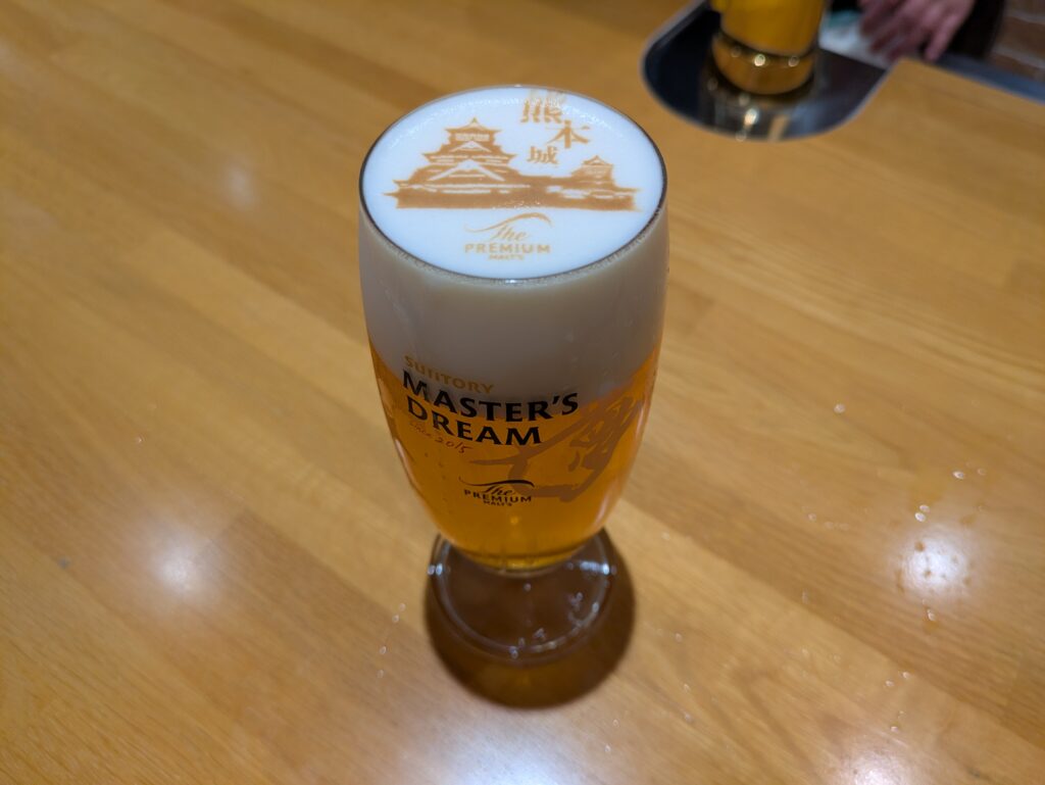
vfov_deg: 54.9
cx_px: 522
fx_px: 755
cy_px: 392
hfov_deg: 69.4
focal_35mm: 25
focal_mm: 5.43
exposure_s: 1/120
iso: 63
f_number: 1.89
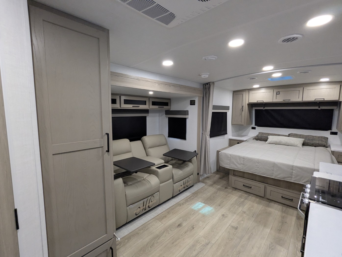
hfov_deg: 94.4
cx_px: 171
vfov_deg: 78.2
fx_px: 158
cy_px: 128
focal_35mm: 16
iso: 302
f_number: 2.2
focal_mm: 2.35
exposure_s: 1/104
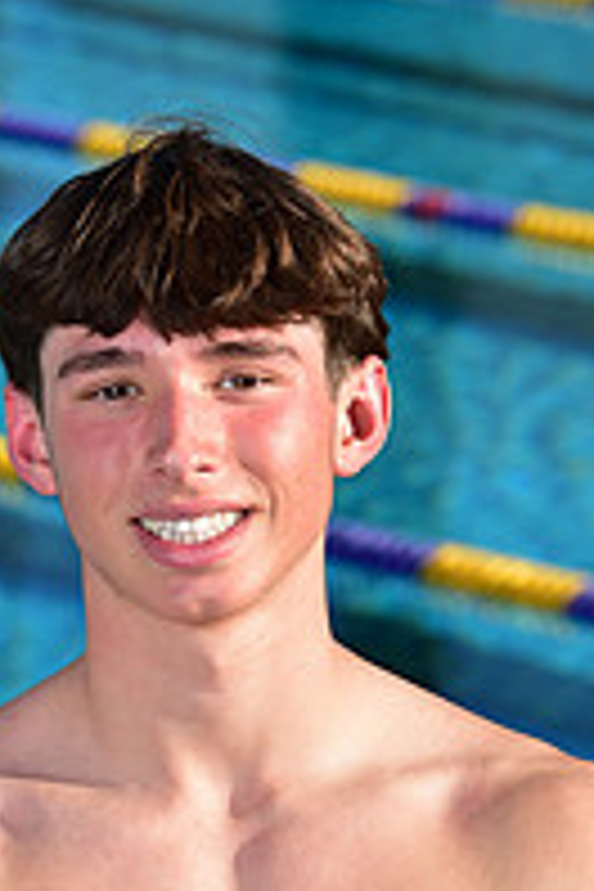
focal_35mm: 322
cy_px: 1152
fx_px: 7969
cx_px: 241
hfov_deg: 4.3
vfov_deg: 6.3
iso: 64
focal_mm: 110
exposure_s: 1/250
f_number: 6.3
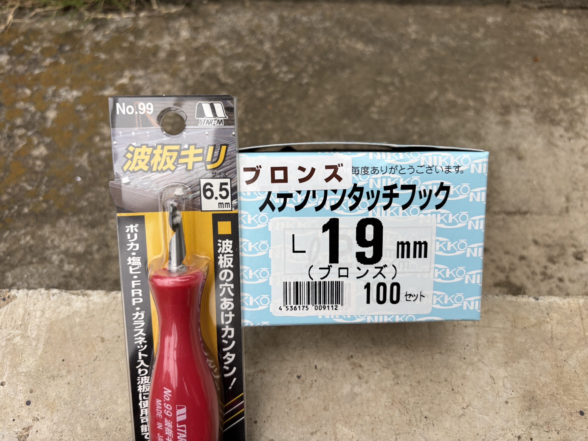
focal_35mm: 26
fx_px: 442
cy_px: 220
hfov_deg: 67.3
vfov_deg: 53.1
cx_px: 294
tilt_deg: -63.2
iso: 50
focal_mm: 5.96
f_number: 1.6
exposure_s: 1/666
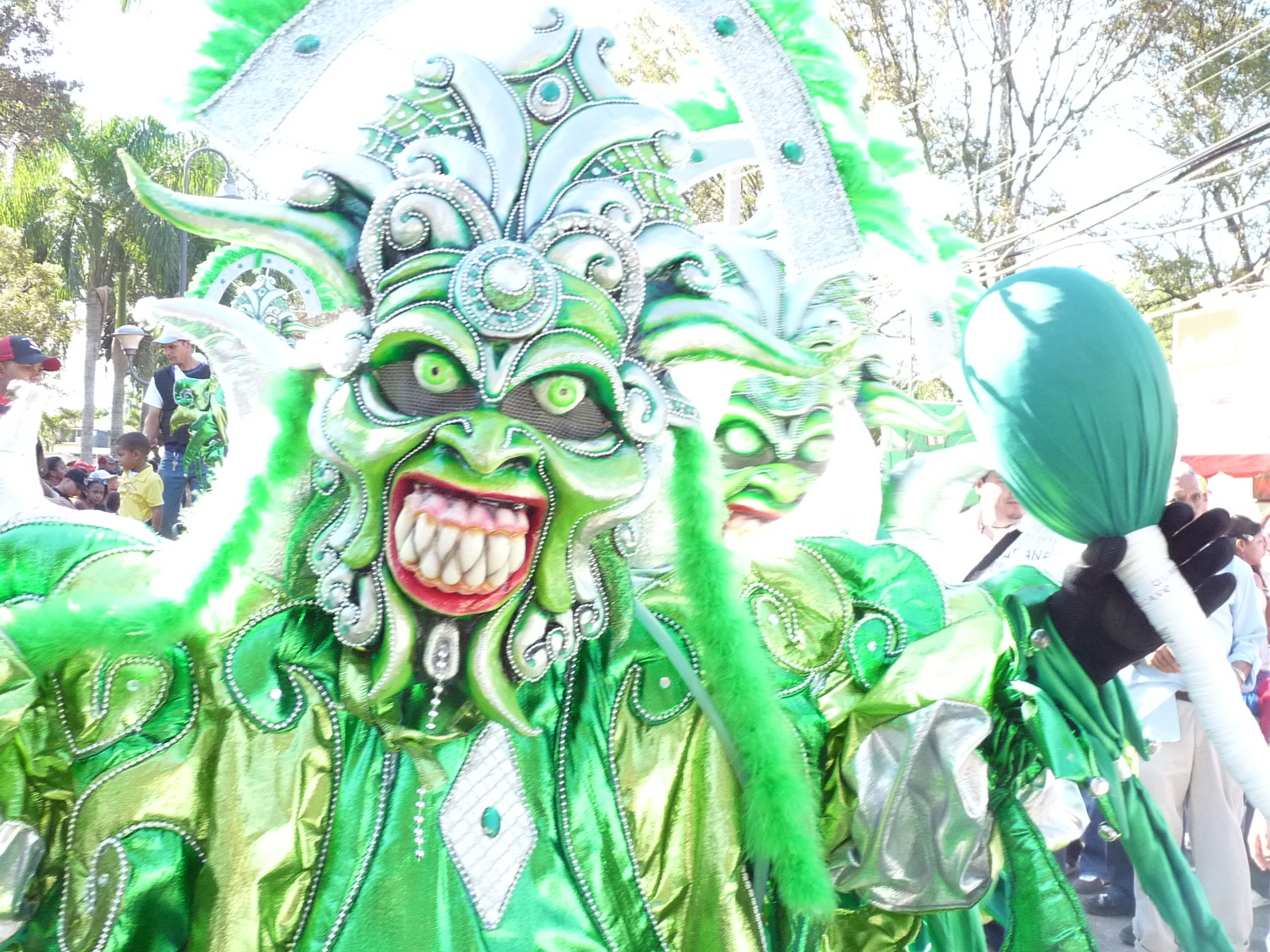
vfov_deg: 36.0
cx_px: 635
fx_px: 1468
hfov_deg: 46.8
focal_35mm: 40
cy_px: 476
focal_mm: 4.8
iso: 250
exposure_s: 1/250
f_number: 2.8
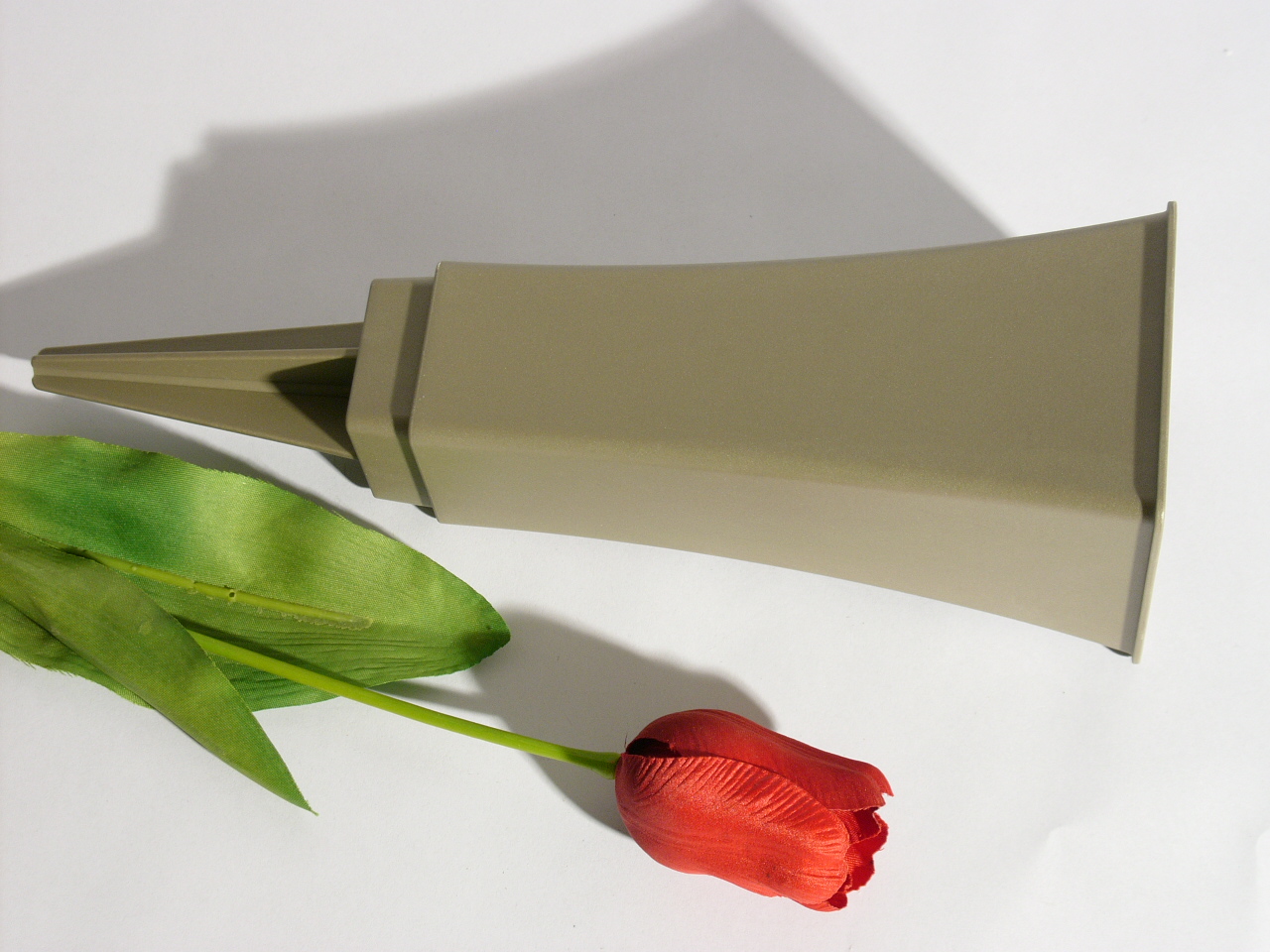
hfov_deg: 25.7
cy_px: 476
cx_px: 635
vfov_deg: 19.4
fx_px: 2788
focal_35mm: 76
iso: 100
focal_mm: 19.1
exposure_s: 1/125
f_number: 3.6
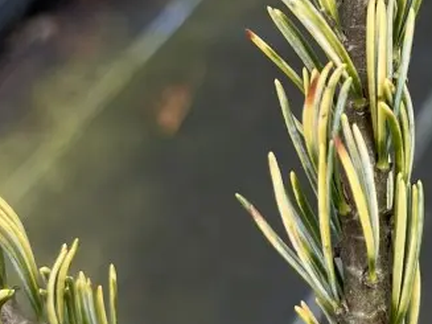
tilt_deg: -29.7
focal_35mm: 86
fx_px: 1073
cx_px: 321
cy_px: -86
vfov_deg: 16.3
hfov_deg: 22.6
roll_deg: +11.0
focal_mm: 5.1
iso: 40
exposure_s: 1/219
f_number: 1.6
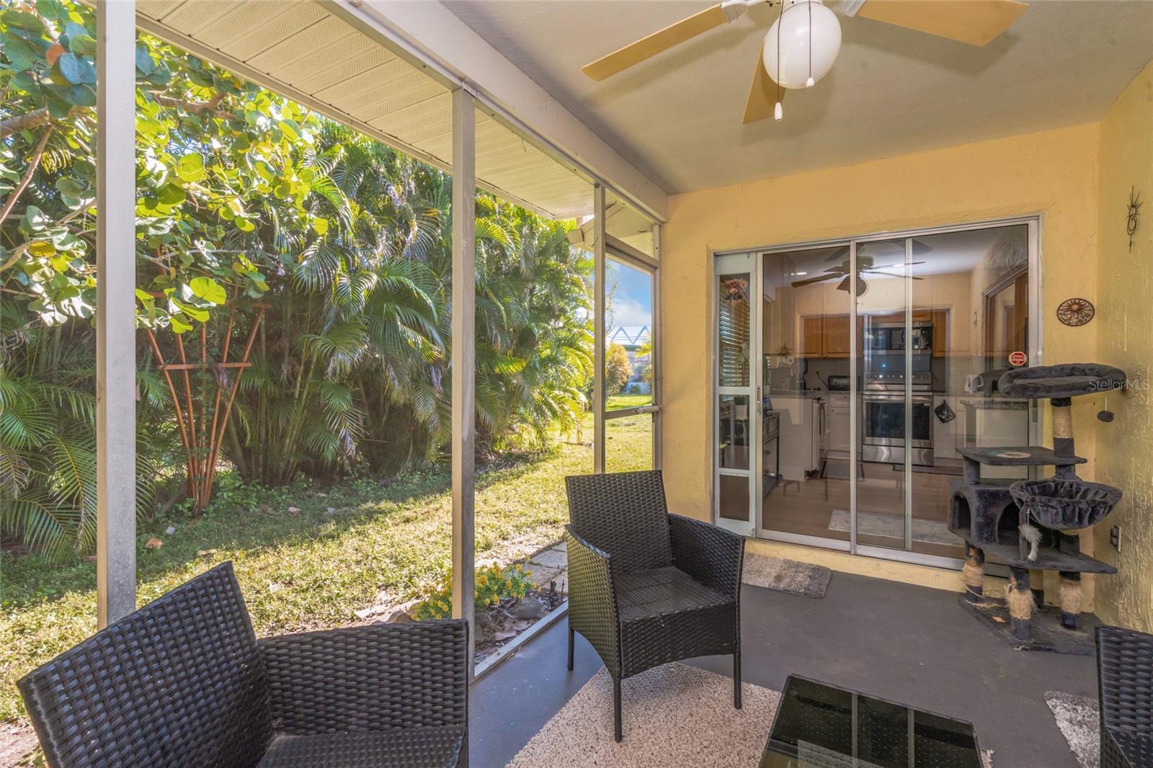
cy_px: 384
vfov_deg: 73.7
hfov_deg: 96.7
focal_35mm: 16
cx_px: 576
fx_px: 512
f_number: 11
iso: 1250
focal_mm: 16
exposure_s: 1/60
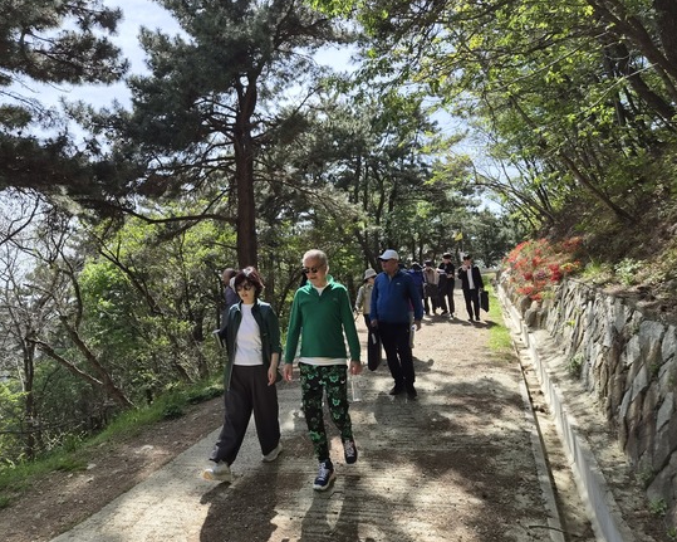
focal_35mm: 25
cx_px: 309
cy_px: 265
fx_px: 501
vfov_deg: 56.8
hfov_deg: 68.0
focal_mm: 5.4
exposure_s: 1/3064
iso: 80
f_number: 1.8
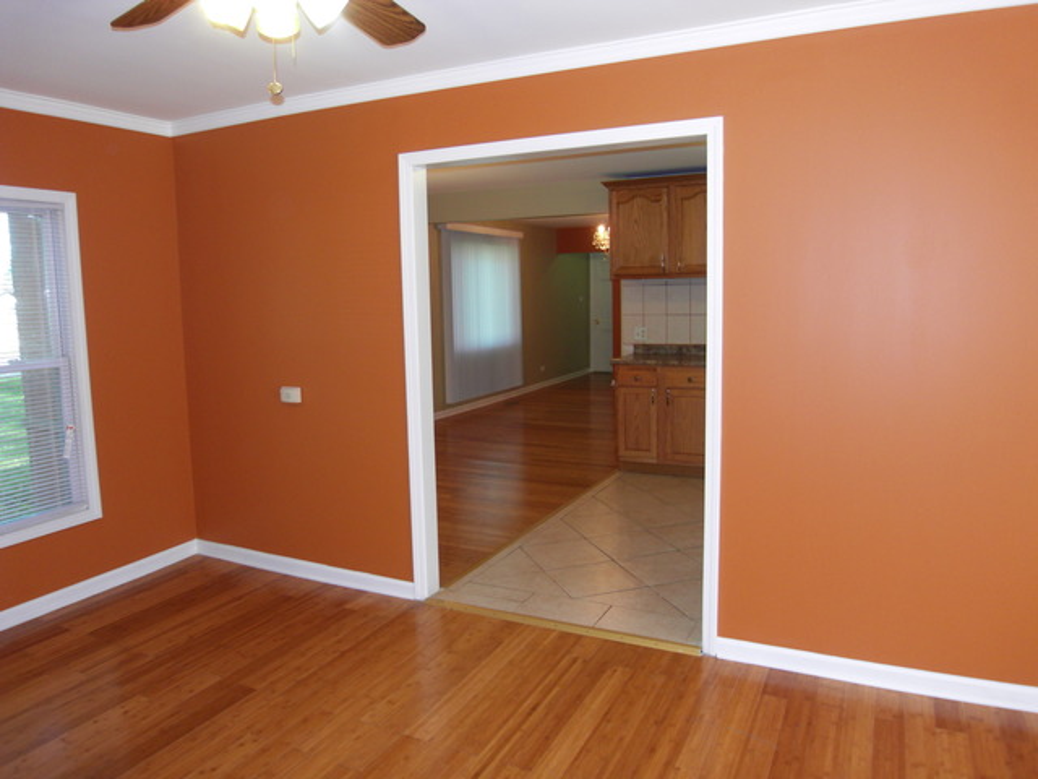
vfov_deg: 56.8
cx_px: 519
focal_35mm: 24
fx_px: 720
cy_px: 390
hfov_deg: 71.6
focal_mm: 4.3
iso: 100
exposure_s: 1/40
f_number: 2.8
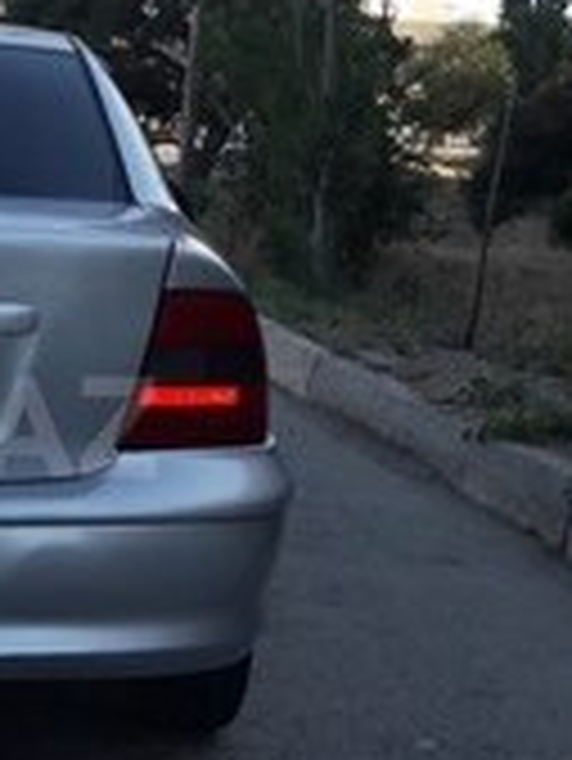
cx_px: -189
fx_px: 1804
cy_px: 427
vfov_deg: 23.8
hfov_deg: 16.9
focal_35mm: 82
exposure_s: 1/663
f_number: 1.9
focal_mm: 3.7
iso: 40
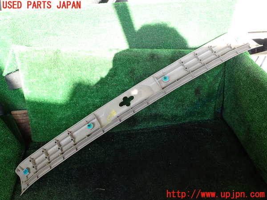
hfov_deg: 60.0
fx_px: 231
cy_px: 100
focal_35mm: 30
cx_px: 134
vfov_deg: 46.8
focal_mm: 5.4
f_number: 3.2
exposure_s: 1/80
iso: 100
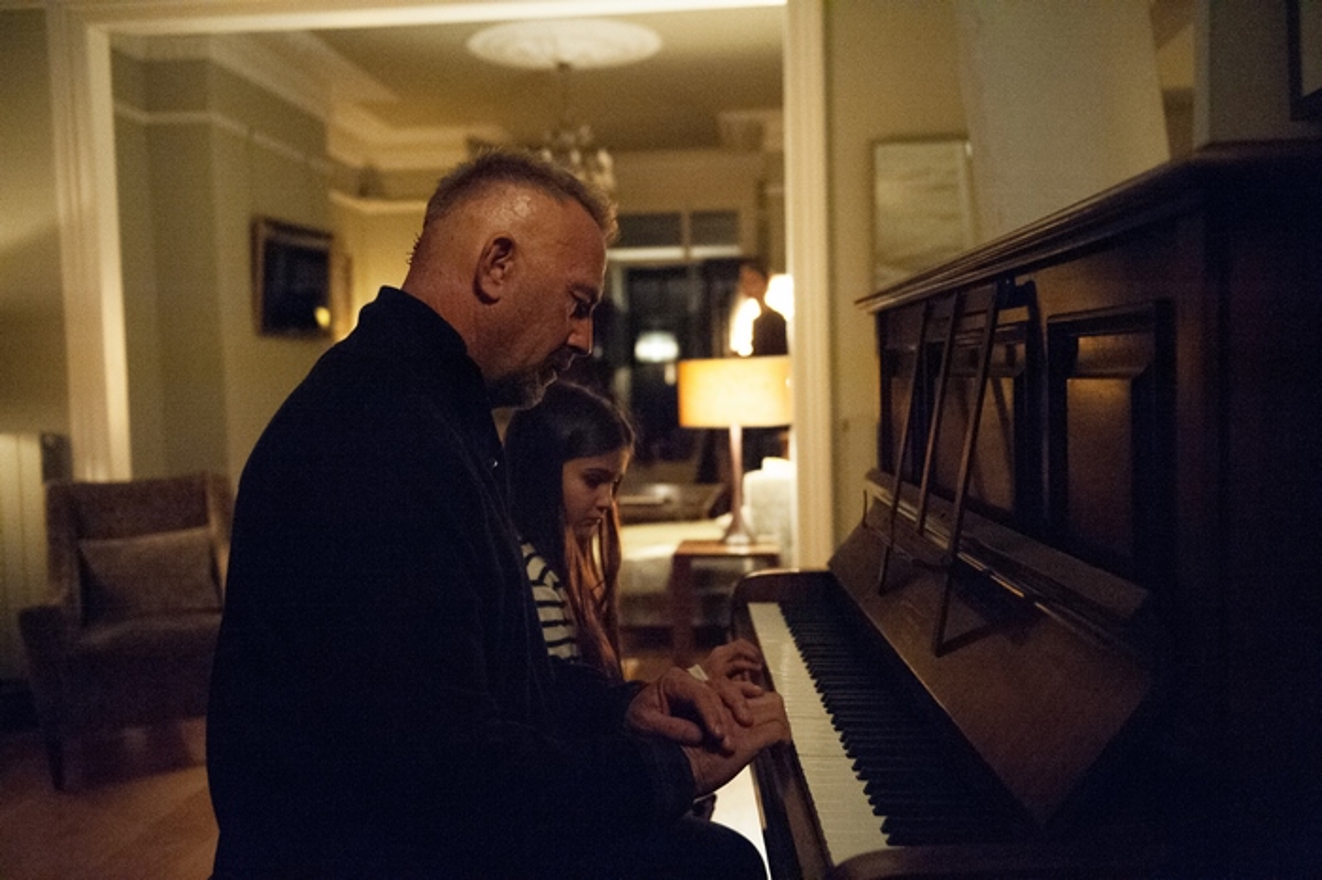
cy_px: 440
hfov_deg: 55.8
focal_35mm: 34
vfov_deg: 38.8
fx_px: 1248
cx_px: 661
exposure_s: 1/160
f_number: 2.8
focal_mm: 34
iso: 5000
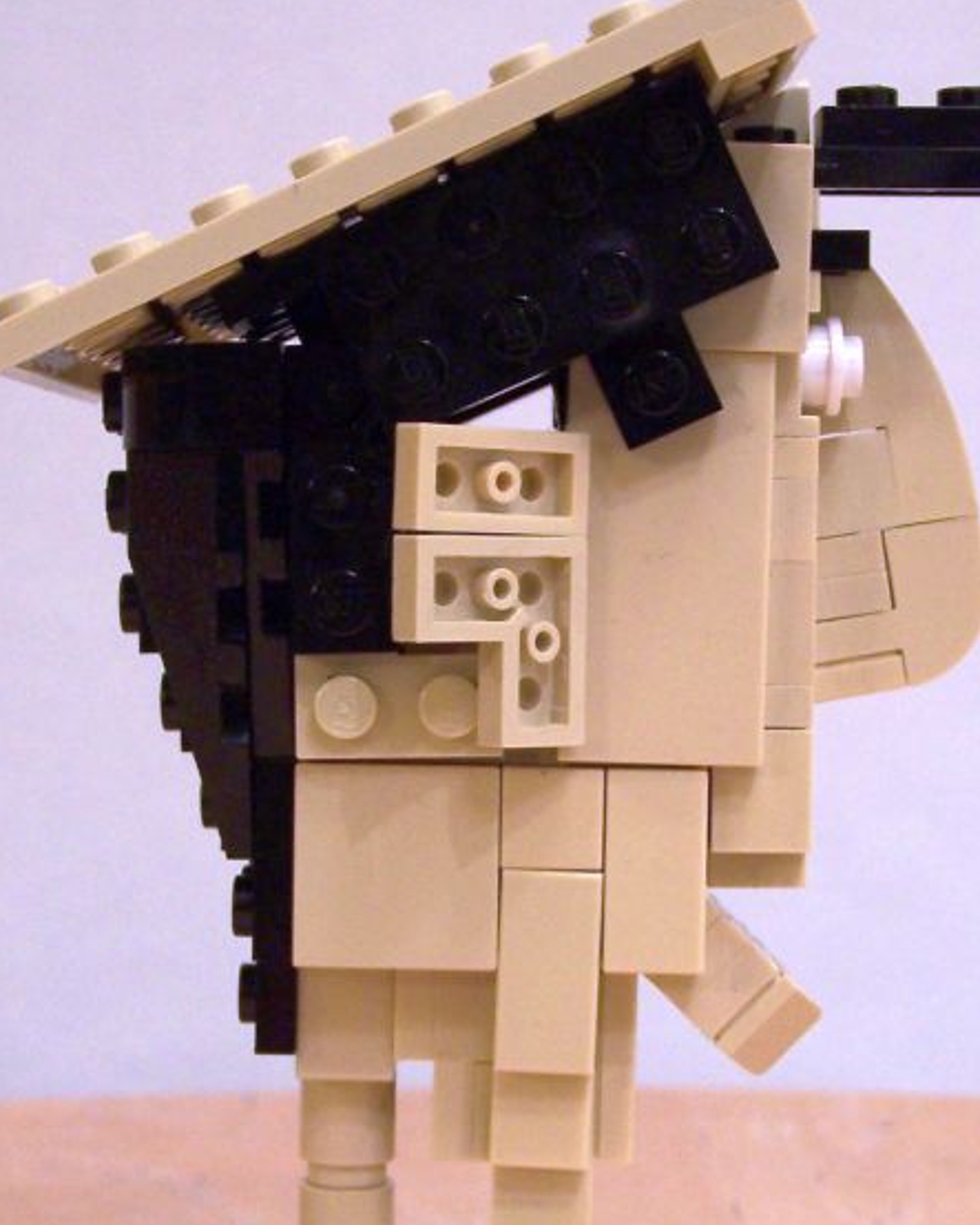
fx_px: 3336
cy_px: 666
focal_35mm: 92
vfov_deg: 20.8
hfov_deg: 16.7
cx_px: 522
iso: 80
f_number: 3
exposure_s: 1/4
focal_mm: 8.5
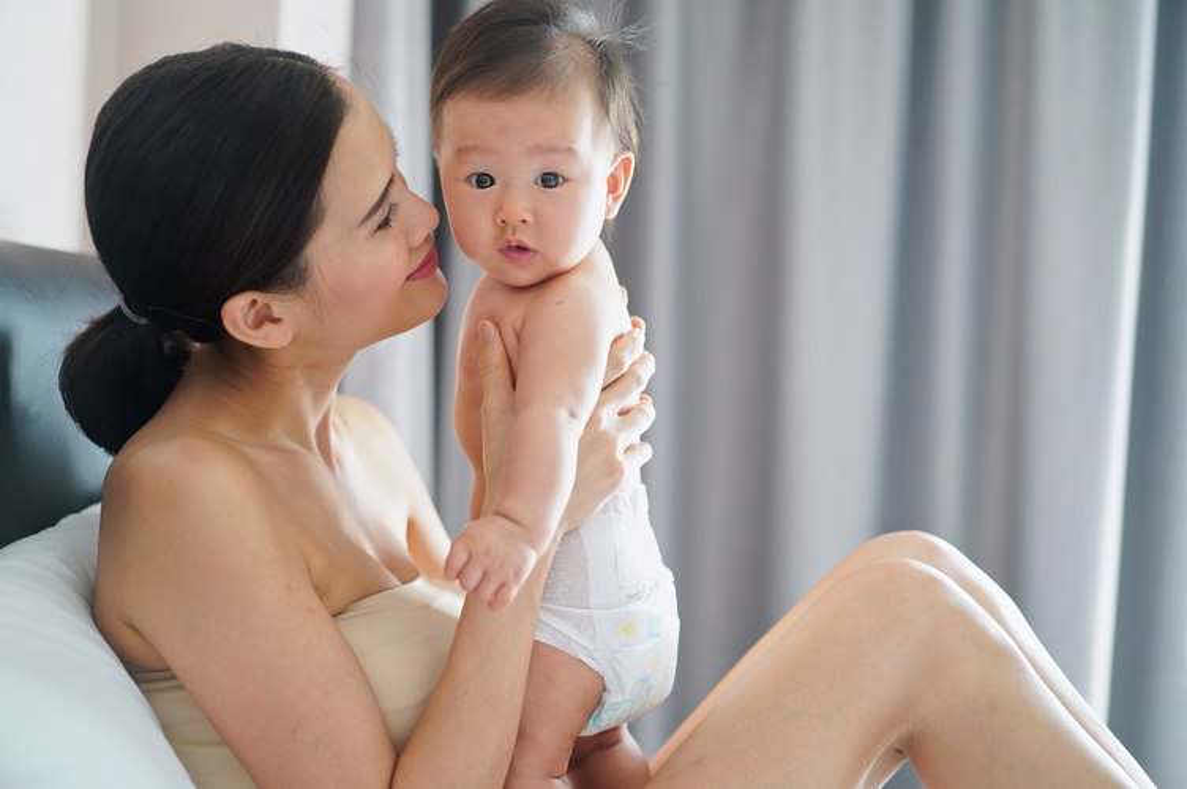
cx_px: 594
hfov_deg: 36.3
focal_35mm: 55
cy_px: 394
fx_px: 1812
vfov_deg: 24.6
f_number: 2
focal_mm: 55
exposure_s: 1/250
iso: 1000
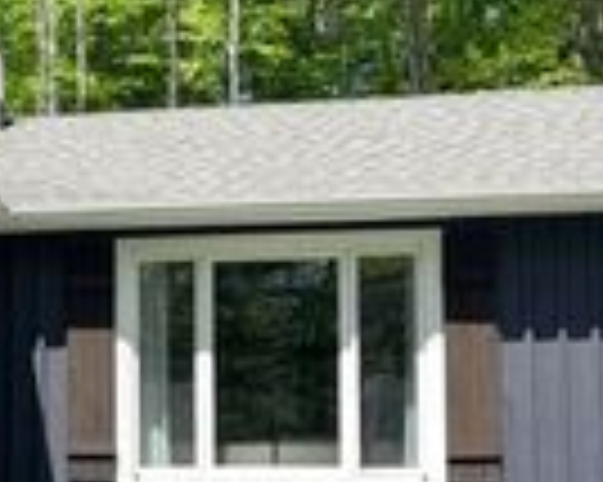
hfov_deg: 18.4
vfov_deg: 16.0
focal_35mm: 95
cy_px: 399
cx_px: -238
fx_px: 1694
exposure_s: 1/1751
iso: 50
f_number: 1.6
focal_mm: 5.96
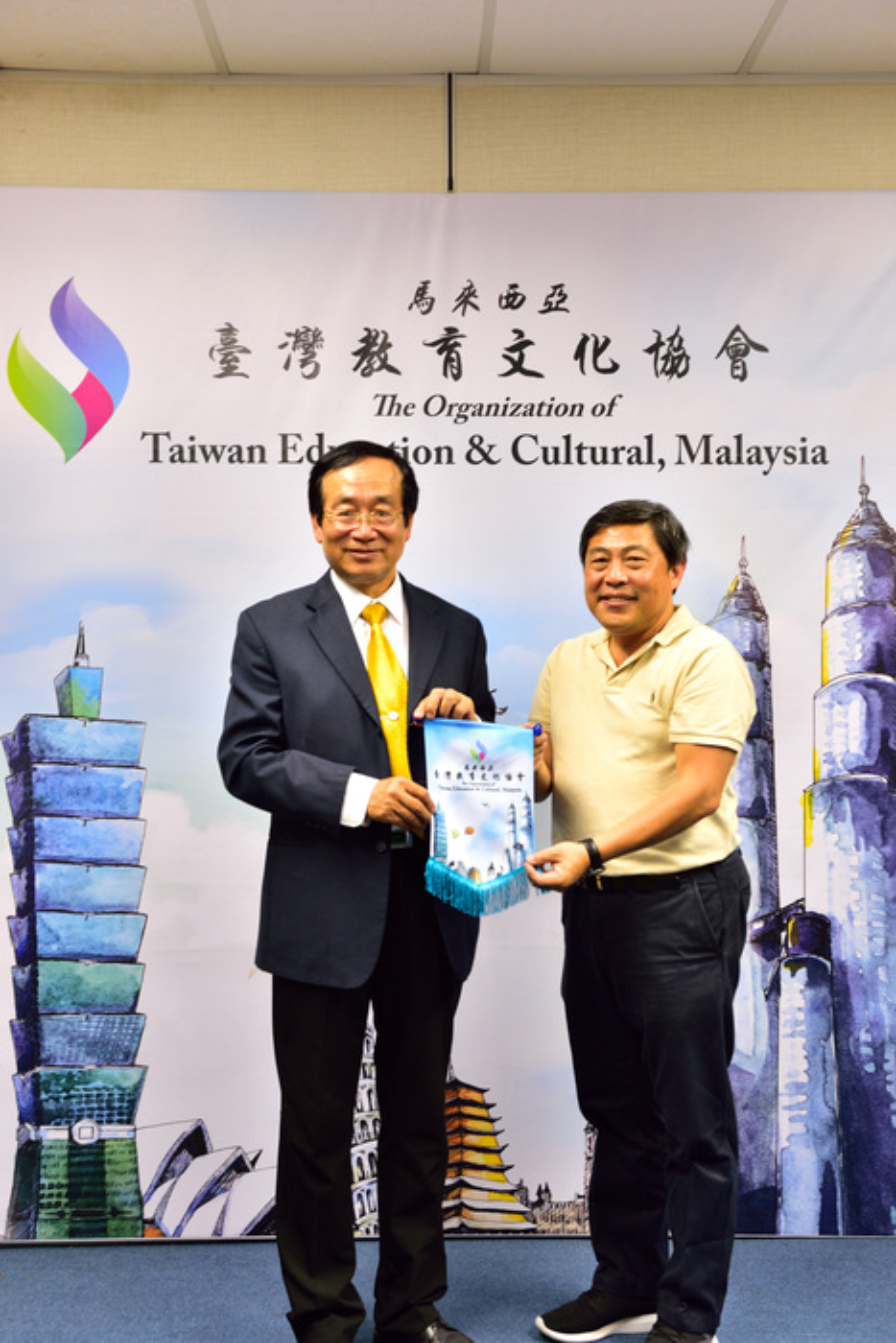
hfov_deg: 30.5
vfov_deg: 44.5
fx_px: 1642
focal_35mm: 44
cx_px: 448
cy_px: 672
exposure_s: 1/13
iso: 500
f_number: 5
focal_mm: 44
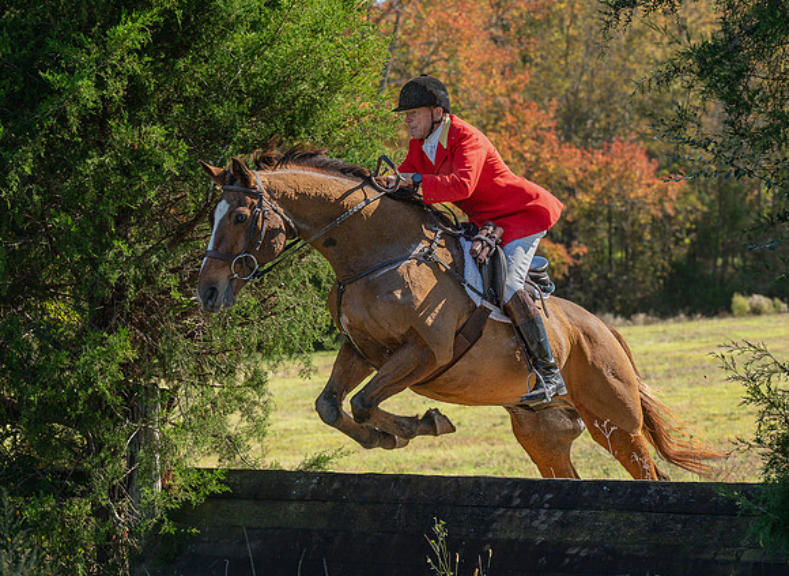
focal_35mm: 91
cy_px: 261
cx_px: 383
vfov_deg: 15.9
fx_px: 2056
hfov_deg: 21.7
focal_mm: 70
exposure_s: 1/1000
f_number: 4
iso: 320
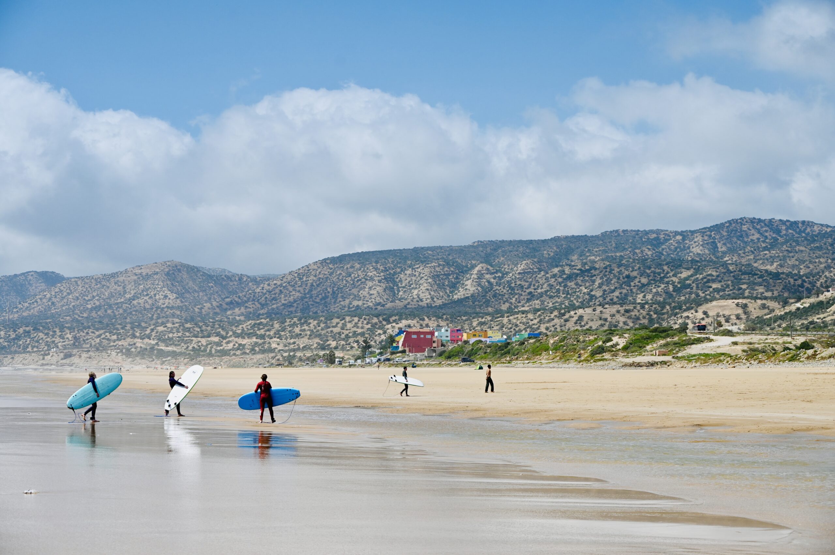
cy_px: 278
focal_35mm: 55
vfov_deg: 24.6
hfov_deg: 36.3
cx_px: 418
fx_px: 1275
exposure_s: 1/4000
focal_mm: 55
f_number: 5.6
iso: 320
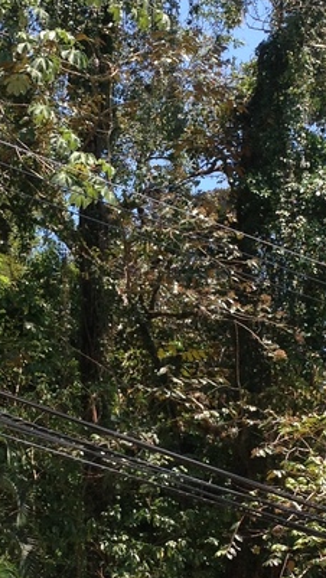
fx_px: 1749
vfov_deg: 18.7
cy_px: 392
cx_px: 94
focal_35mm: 114
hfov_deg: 10.6
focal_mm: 4.28
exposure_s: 1/627
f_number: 2.4
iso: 50
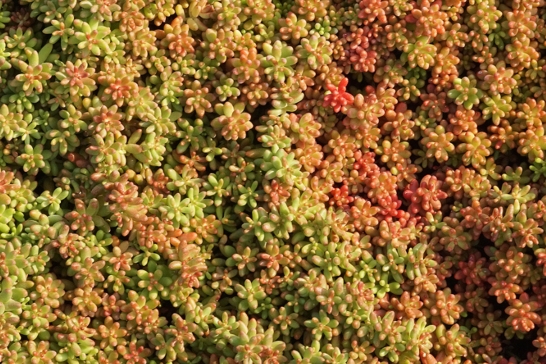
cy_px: 139
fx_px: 3108
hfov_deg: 10.0
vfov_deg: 6.7
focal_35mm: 205
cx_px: 351
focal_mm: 100
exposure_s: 1/160
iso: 1250
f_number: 16
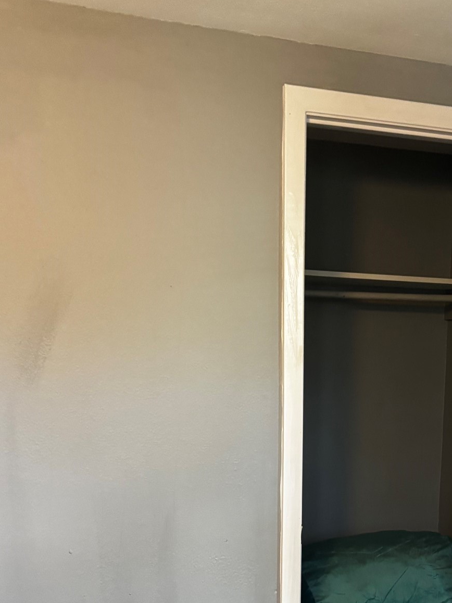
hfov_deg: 30.7
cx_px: 366
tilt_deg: -7.9
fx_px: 801
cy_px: 471
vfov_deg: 39.8
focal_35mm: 46
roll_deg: -4.6
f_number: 1.6
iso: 500
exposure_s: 1/40
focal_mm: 5.96
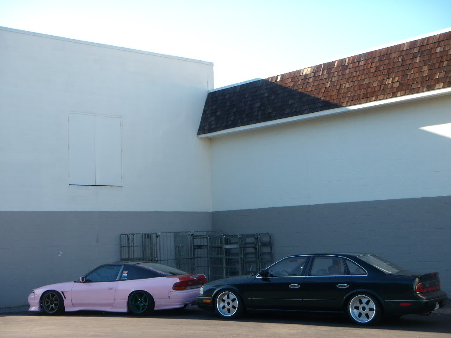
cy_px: 169
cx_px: 226
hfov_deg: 32.2
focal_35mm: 60
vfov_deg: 24.4
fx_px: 782
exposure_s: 1/98
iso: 64
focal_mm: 10
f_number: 6.1
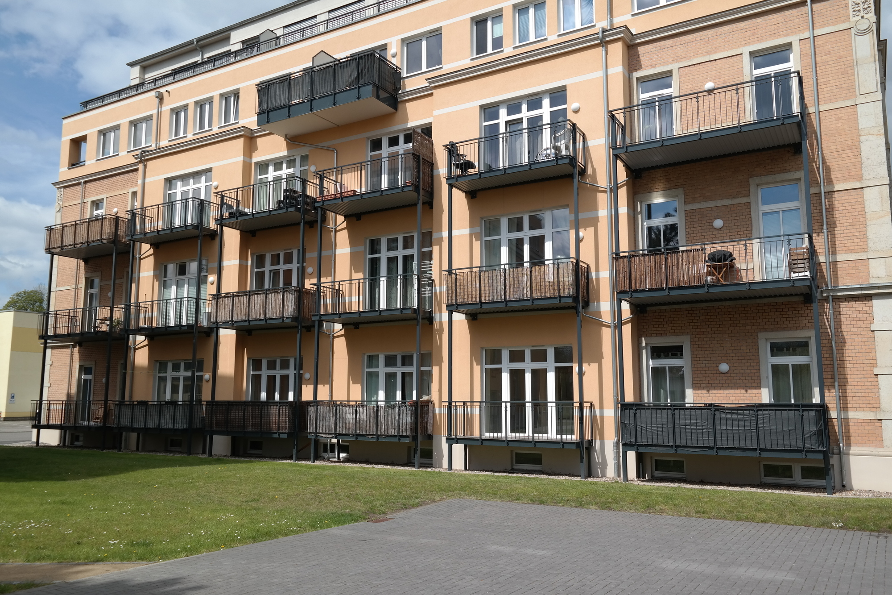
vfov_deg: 47.9
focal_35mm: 27
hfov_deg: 67.4
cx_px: 446
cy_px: 298
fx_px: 669
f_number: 8
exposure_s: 1/320
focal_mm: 18
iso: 100
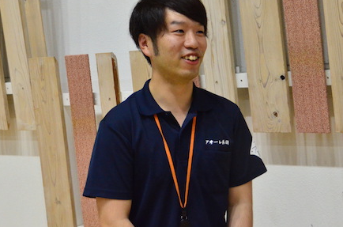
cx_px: 186
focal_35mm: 83
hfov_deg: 24.5
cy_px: 54
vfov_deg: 16.3
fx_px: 789
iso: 3200
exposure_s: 1/400
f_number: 4.2
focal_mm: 32
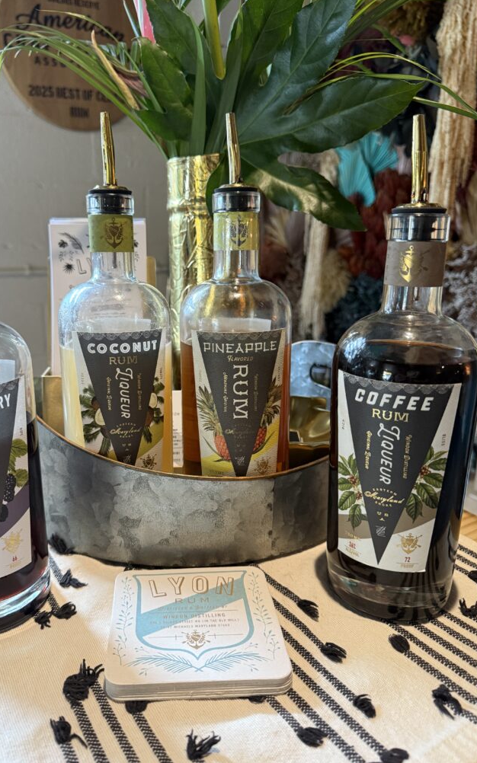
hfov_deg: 47.3
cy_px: 375
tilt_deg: -13.9
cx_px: 192
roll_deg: +0.0
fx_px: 541
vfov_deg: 70.4
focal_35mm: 26
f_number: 1.78
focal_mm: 6.76
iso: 320
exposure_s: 1/60
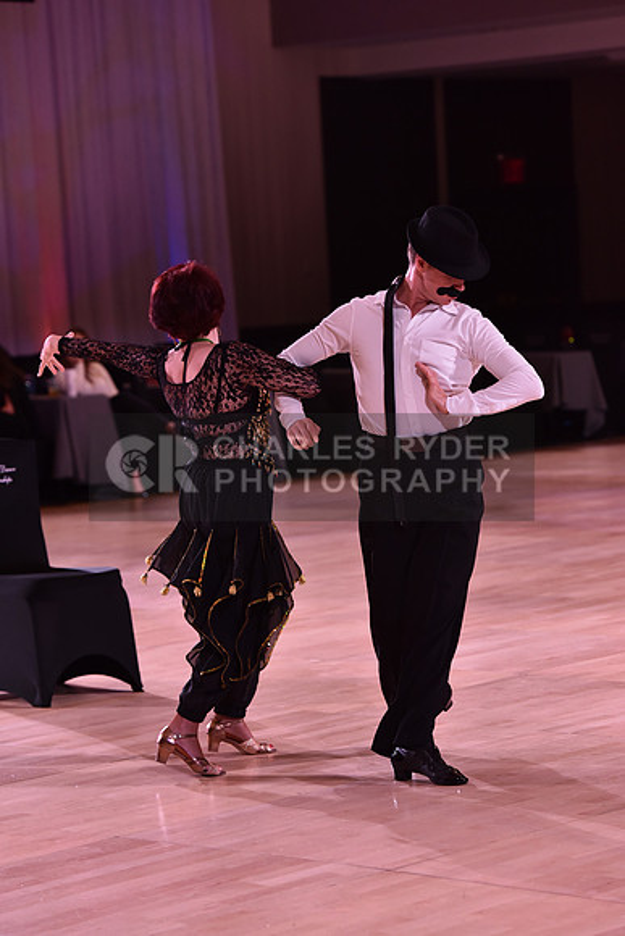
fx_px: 3123
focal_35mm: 120
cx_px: 312
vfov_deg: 17.1
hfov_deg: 11.4
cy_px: 468
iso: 1600
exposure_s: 1/250
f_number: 4
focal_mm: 120
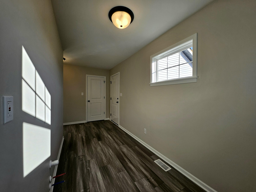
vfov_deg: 89.9
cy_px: 96
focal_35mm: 13
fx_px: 96
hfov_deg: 106.2
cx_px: 128
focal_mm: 1.74
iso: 32
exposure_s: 1/250
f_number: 2.2
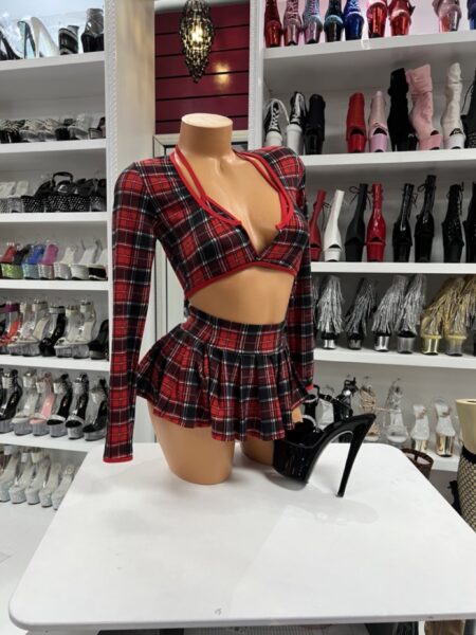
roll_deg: +0.4
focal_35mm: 26
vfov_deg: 67.3
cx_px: 238
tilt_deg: -5.6
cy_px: 318
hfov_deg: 53.1
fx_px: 477
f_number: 1.5
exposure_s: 1/60
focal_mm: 5.7
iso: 125
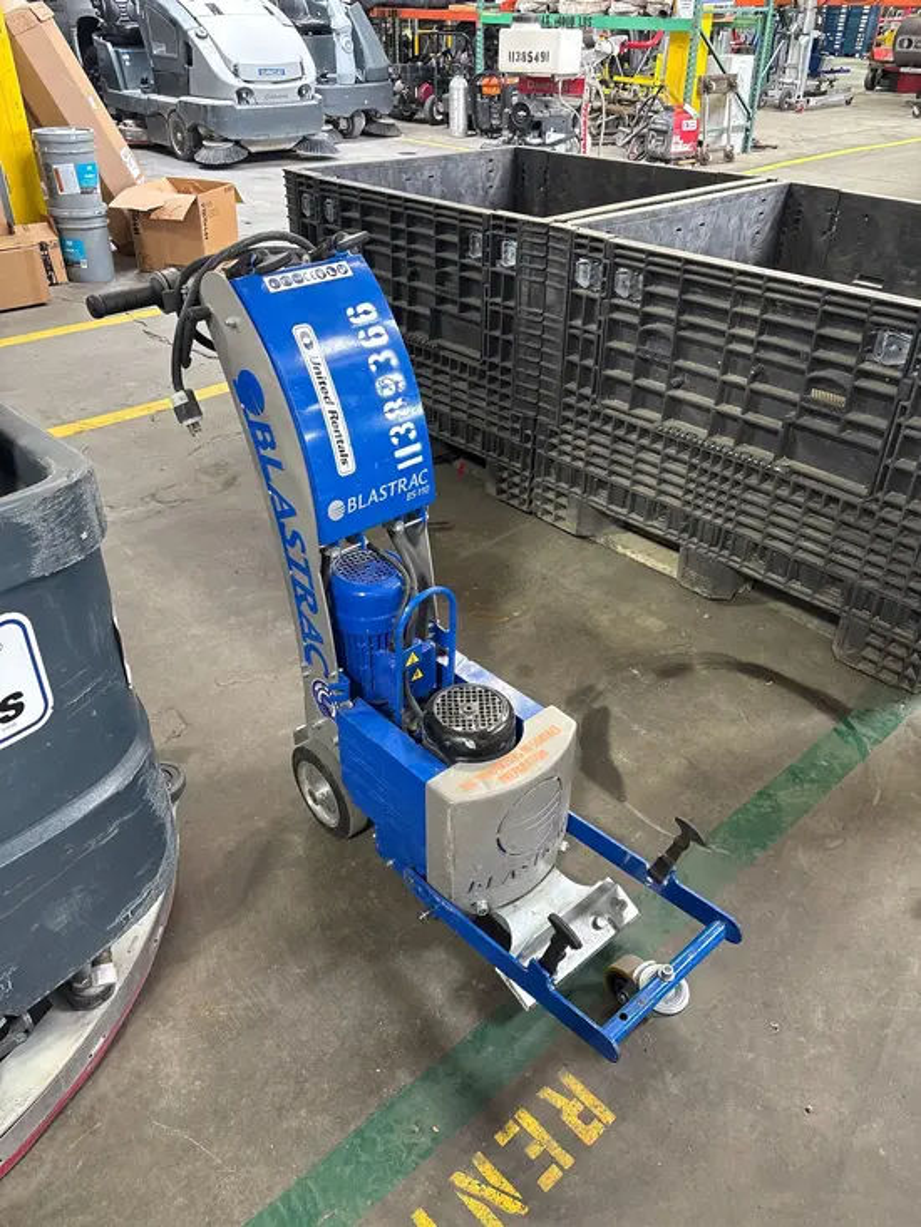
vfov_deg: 67.3
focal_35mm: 26
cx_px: 460
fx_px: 922
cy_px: 614
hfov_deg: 53.1
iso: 160
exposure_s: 1/60
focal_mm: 5.96
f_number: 1.6
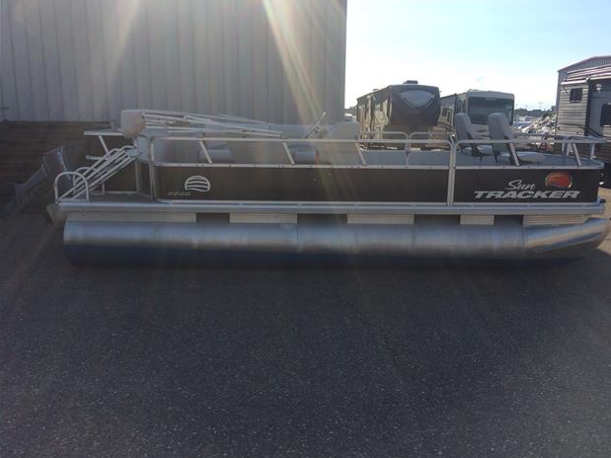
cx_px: 315
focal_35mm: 30
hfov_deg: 60.0
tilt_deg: -12.0
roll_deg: -1.5
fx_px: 529
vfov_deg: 46.8
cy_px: 234
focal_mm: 4.15
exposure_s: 1/1866
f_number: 2.2
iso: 32
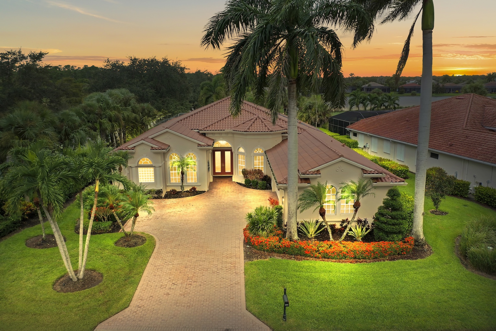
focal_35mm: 28
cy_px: 166
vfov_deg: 46.4
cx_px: 248
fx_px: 386
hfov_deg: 65.5
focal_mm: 10.26
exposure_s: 1/80
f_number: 3.5
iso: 100
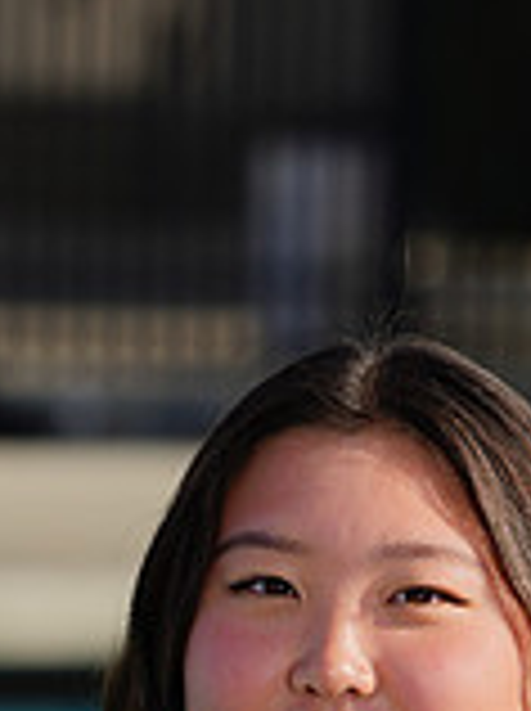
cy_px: 1292
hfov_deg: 1.9
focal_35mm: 792
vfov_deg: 2.5
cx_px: 236
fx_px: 16243
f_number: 8
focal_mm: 224
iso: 50
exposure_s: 1/200
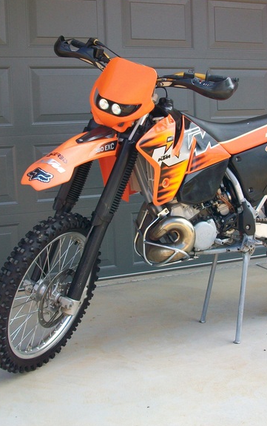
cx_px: 143
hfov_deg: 27.4
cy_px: 213
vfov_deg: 42.6
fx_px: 547
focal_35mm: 47
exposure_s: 1/200
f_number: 2.8
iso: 64
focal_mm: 5.7
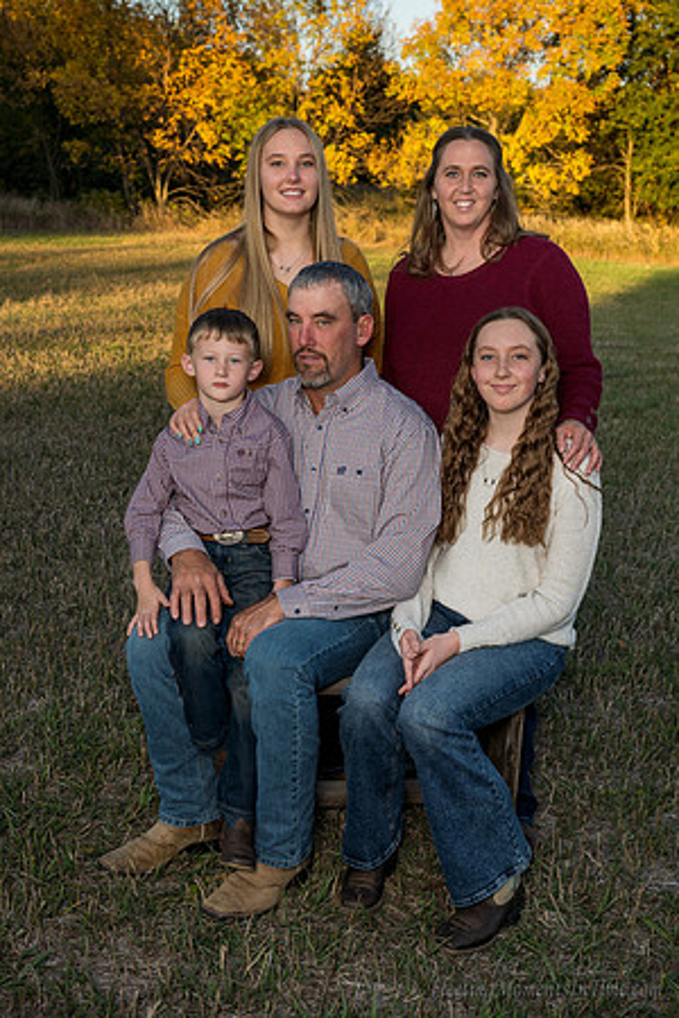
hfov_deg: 29.9
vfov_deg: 43.6
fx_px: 1273
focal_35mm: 45
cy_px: 509
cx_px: 340
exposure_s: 1/200
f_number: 6.3
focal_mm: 45
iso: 100
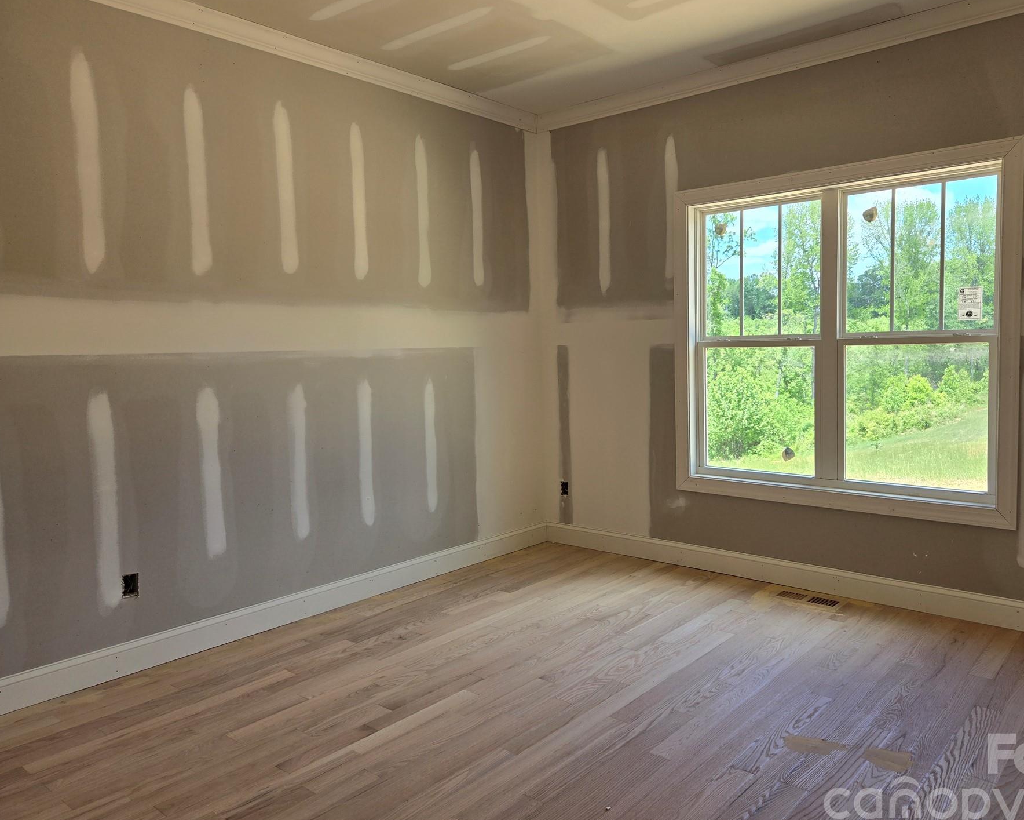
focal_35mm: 26
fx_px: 788
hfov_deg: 65.8
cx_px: 579
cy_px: 402
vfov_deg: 54.9
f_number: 1.8
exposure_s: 1/230
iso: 25
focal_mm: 5.4
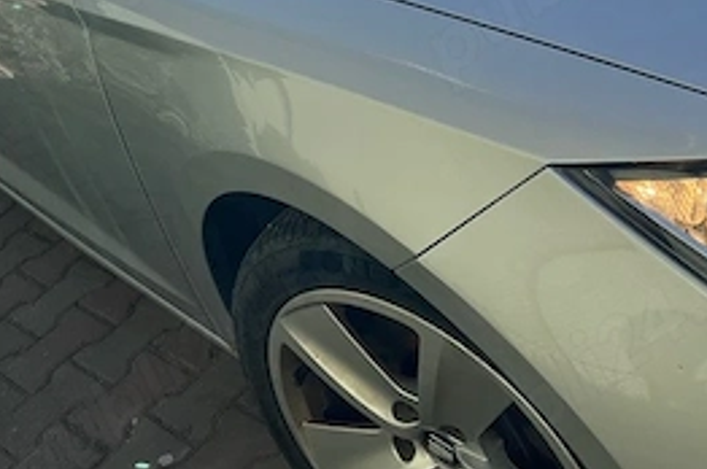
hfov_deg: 32.3
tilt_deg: -20.0
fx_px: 1216
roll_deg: +20.2
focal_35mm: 62
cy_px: -43
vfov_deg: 20.8
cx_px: 289
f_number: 1.5
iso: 50
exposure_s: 1/4630
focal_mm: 5.7
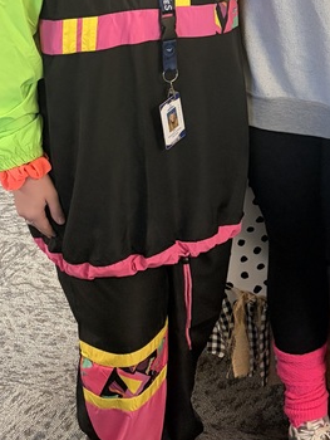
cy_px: 16
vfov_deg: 24.6
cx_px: 341
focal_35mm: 76
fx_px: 965
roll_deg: +1.0
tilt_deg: -16.5
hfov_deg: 18.8
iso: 500
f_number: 1.6
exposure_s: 1/40
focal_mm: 5.96
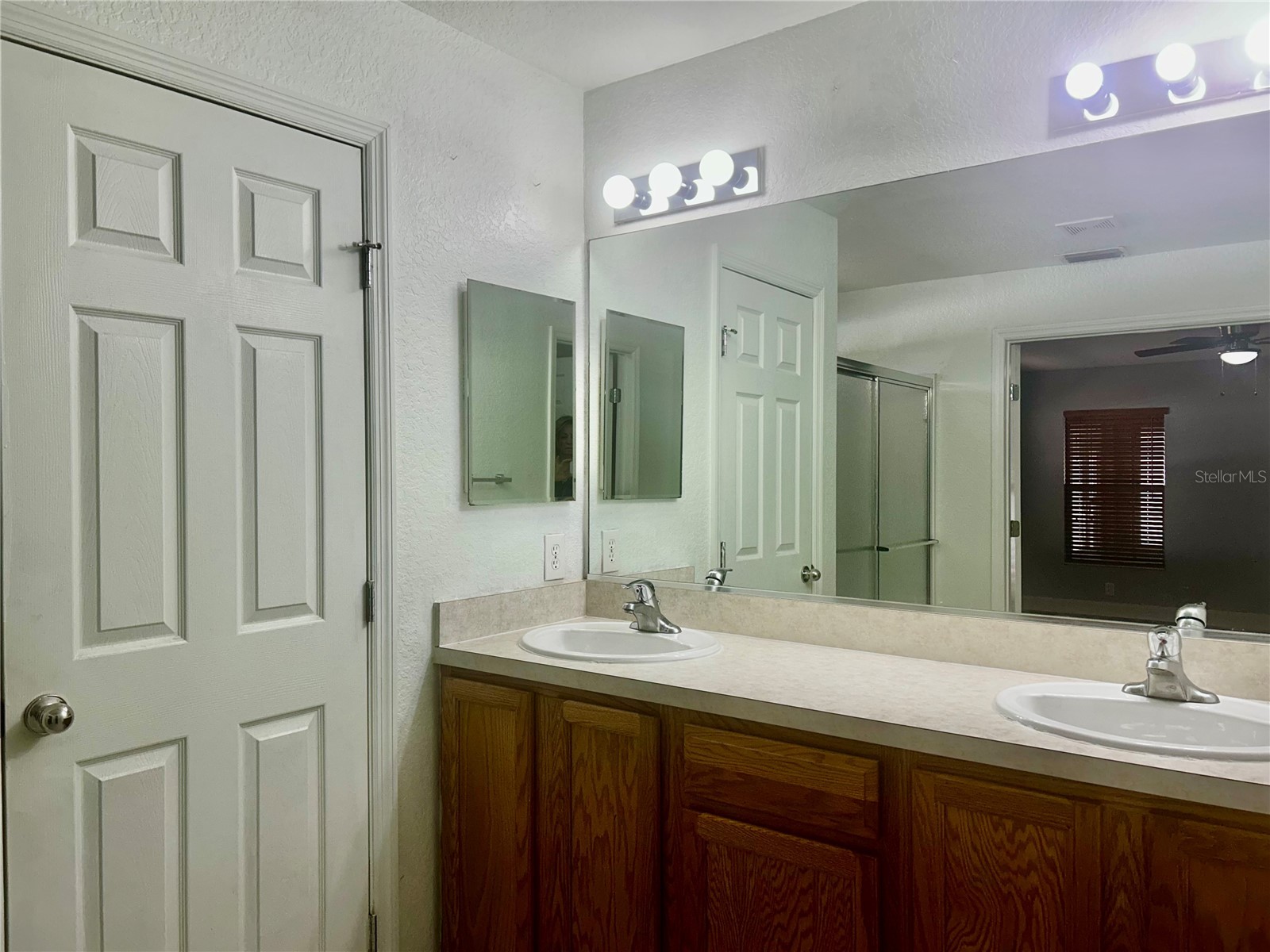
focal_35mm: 26
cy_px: 476
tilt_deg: +0.3
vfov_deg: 53.1
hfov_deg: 67.3
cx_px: 635
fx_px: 954
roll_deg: +1.0
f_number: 1.5
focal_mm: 5.7
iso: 40
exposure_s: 1/125
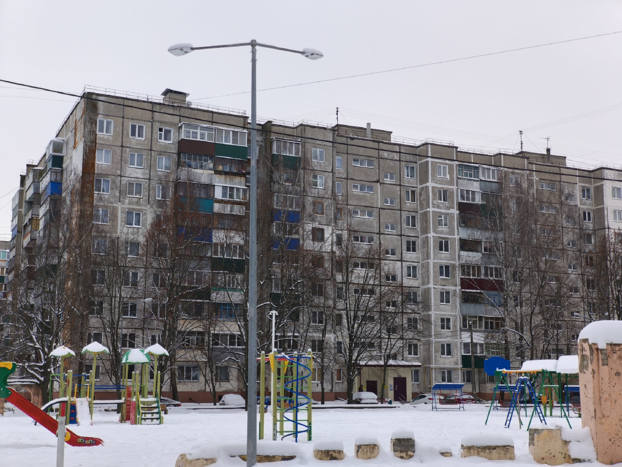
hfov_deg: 38.2
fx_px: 898
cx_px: 311
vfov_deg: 29.1
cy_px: 234
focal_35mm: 50
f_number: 1.9
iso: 50
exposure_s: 1/172
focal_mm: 7.1
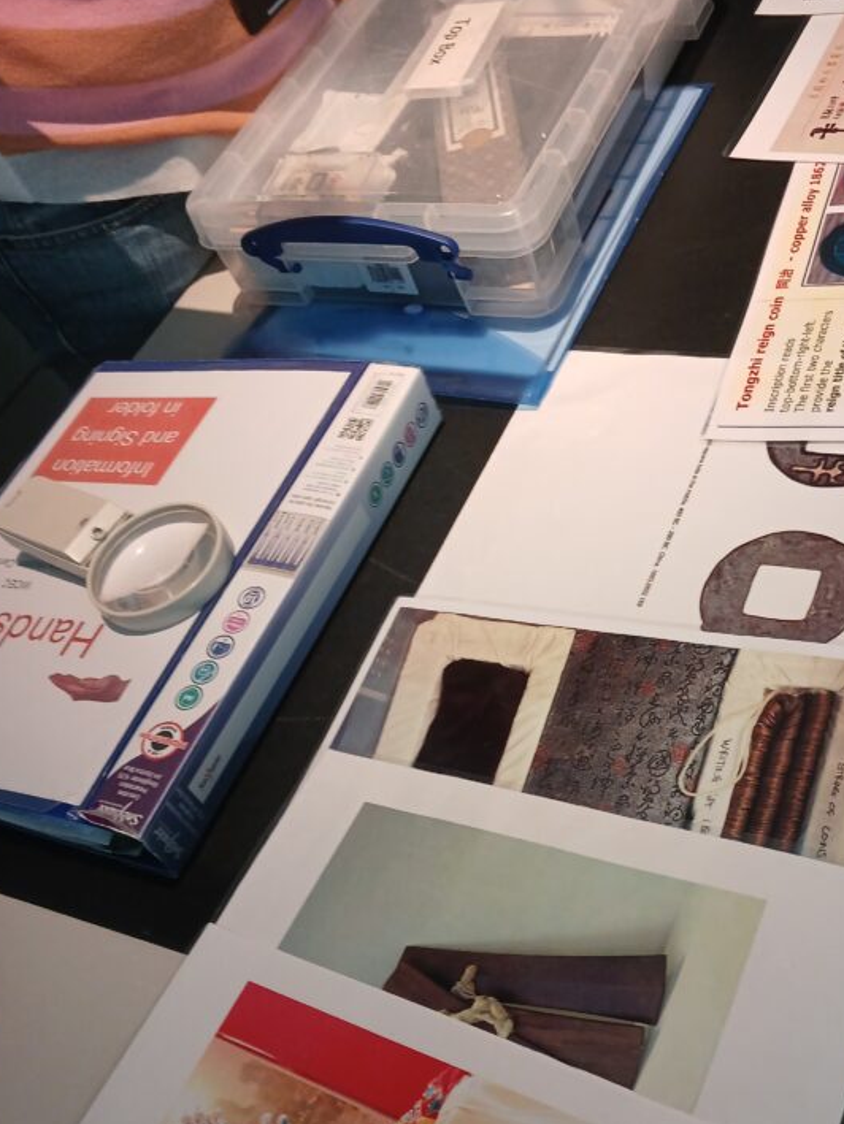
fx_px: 1267
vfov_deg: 47.8
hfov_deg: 36.3
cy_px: 626
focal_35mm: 39
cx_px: 585
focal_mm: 4
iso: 125
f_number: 1.8
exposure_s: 1/50
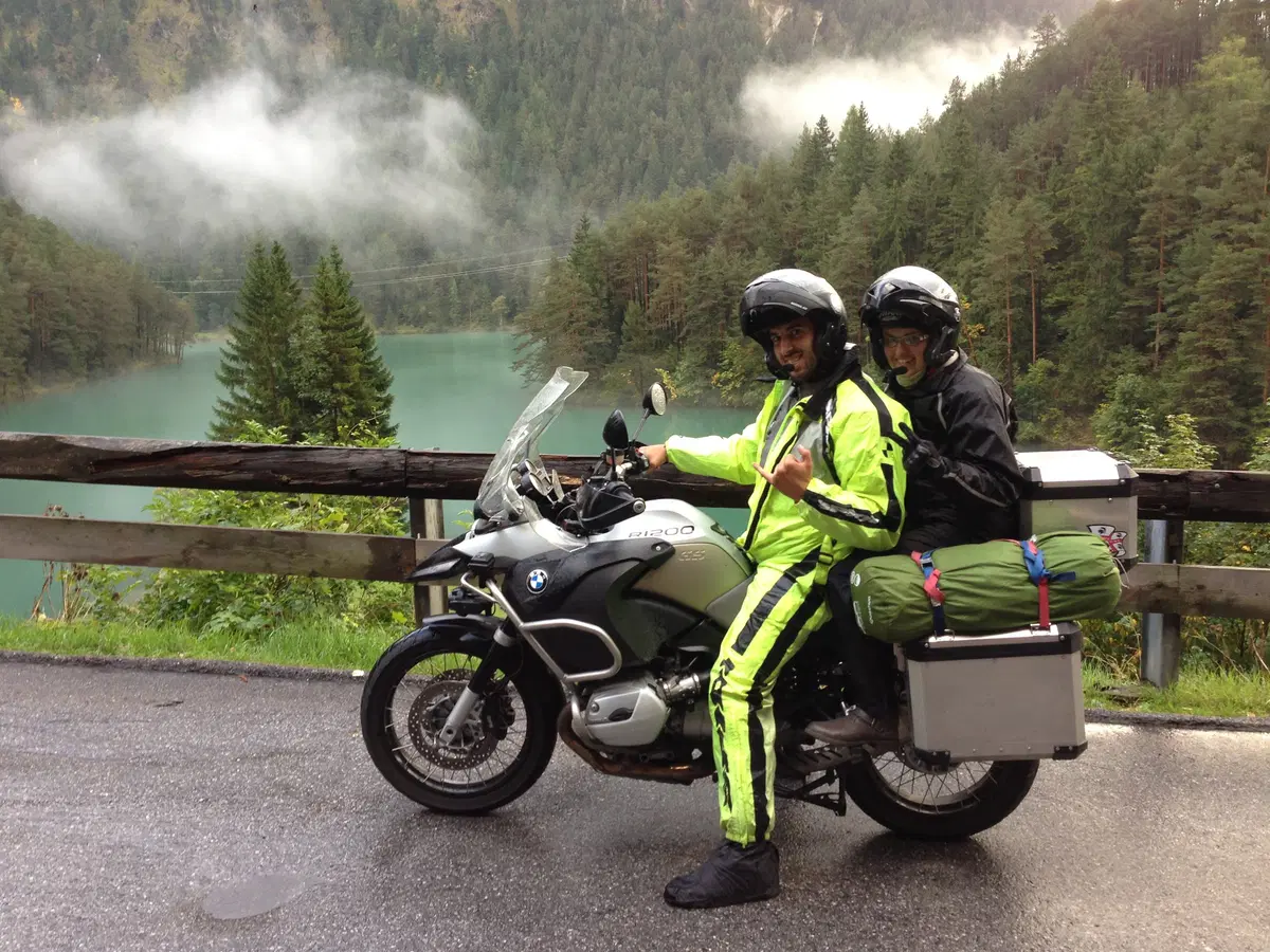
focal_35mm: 33
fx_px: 1211
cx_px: 635
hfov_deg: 55.4
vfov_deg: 42.9
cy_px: 476
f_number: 2.4
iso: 64
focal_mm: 4.13
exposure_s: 1/40
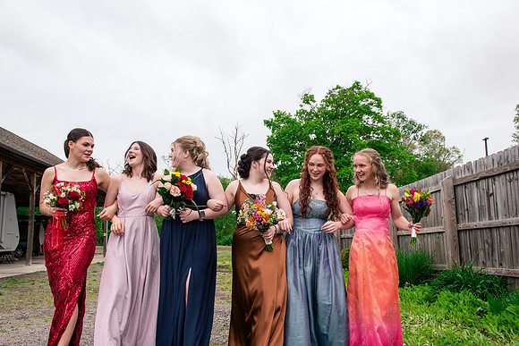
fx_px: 447
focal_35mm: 31
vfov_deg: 42.3
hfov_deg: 60.3
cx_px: 260
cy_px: 173
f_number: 8
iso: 400
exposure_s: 1/200
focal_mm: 31
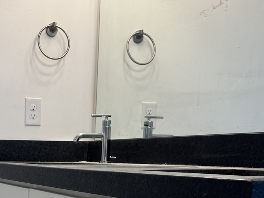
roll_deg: -1.2
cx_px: 27
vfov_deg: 18.5
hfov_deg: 25.5
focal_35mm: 74
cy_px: 260
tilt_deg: -11.6
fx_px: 564
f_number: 1.78
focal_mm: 6.76
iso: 50
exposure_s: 1/120
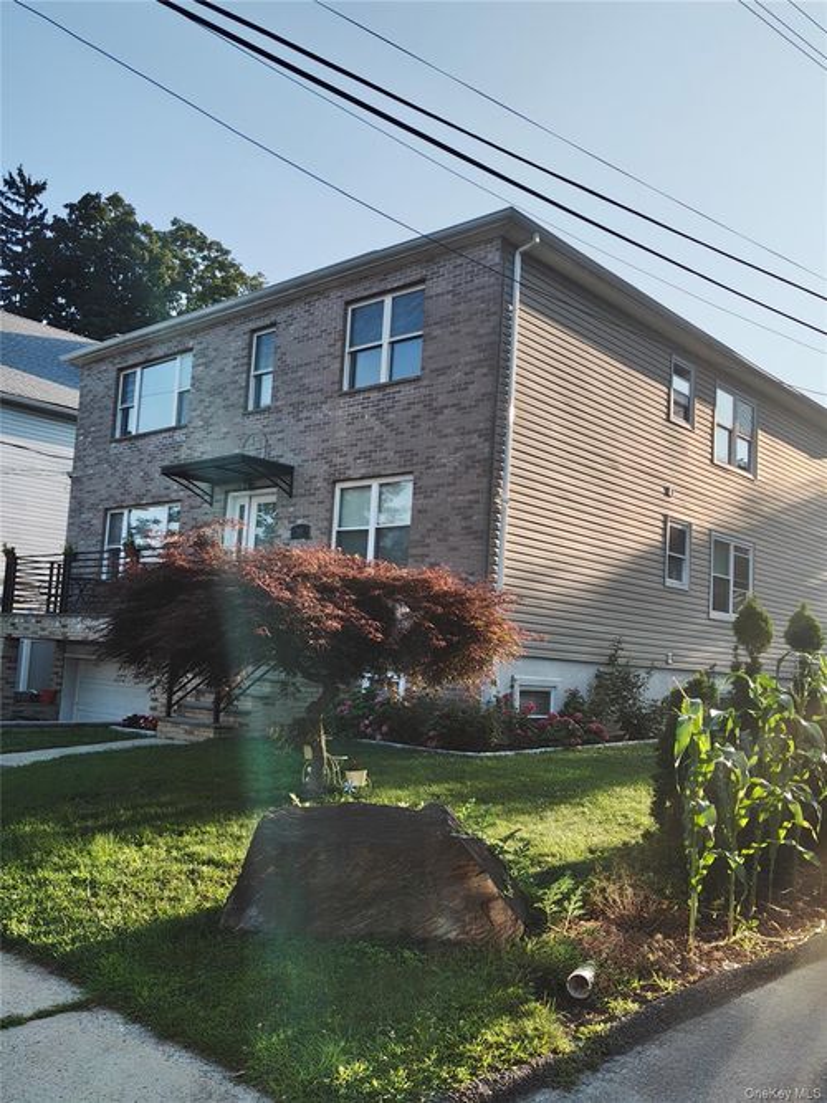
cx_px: 414
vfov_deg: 56.8
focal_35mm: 32
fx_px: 1020
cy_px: 552
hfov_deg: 44.1
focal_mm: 5.56
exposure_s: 1/544
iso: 50
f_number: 1.88
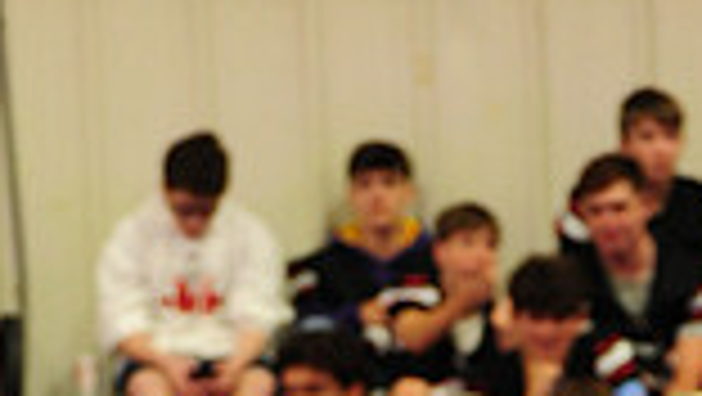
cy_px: 1156
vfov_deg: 3.1
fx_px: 7116
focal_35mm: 382
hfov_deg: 5.6
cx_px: 482
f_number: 7.1
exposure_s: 1/60
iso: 2000
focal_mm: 98
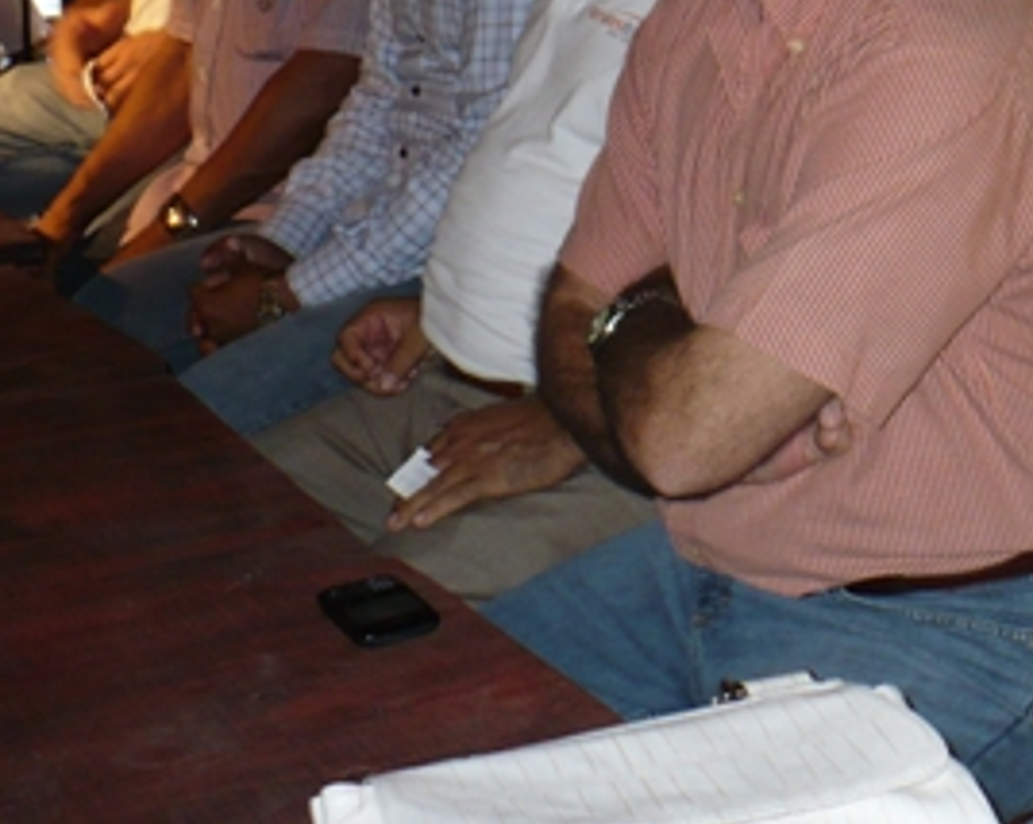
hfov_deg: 18.9
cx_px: 1102
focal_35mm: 98
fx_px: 2994
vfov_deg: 15.3
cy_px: -73
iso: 160
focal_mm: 7
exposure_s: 1/30
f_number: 2.9
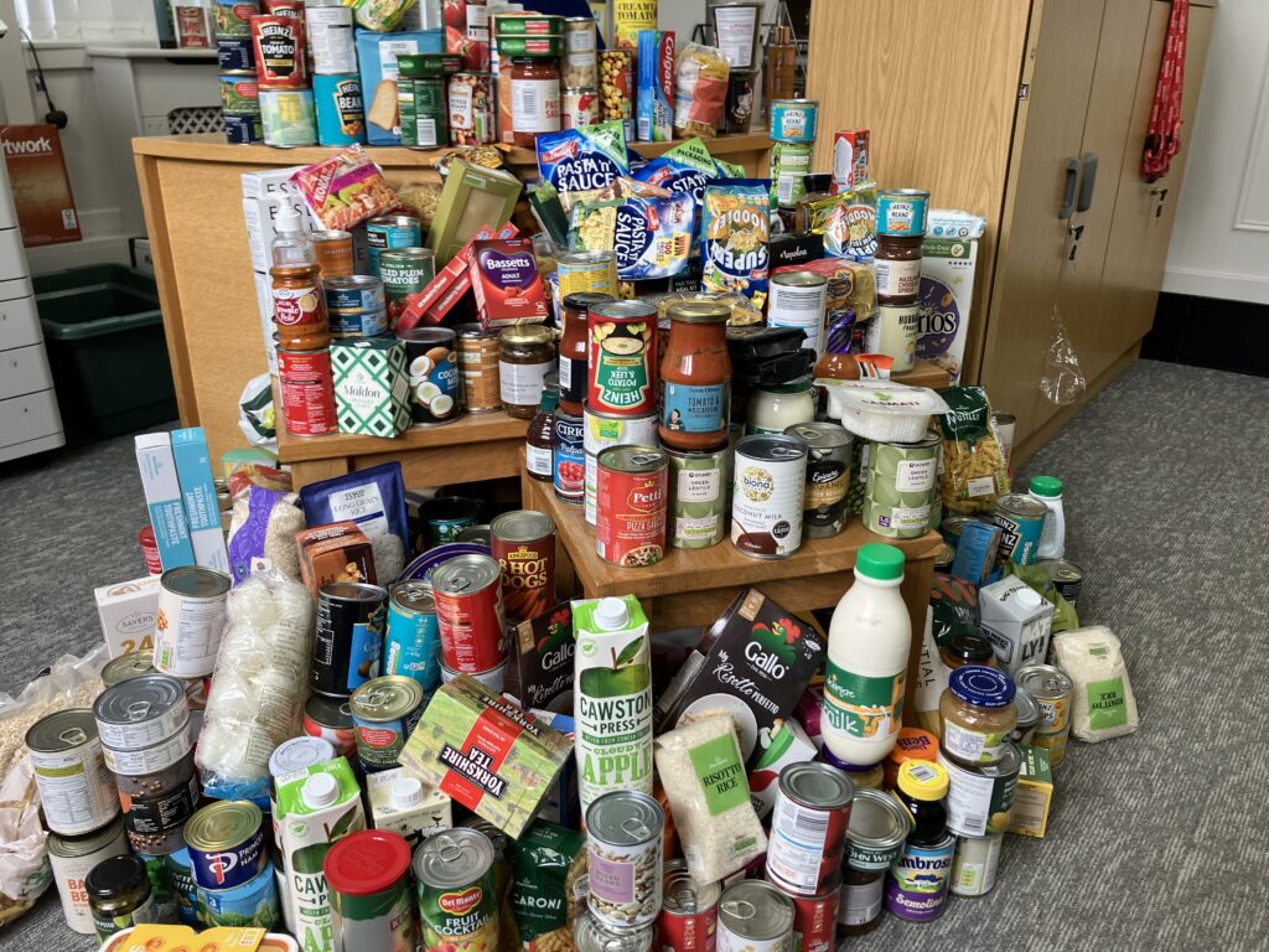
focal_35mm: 28
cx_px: 634
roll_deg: -0.1
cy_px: 476
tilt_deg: -22.8
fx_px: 1026
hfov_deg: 63.4
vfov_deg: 49.7
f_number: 1.8
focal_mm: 3.99
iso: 80
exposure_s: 1/121
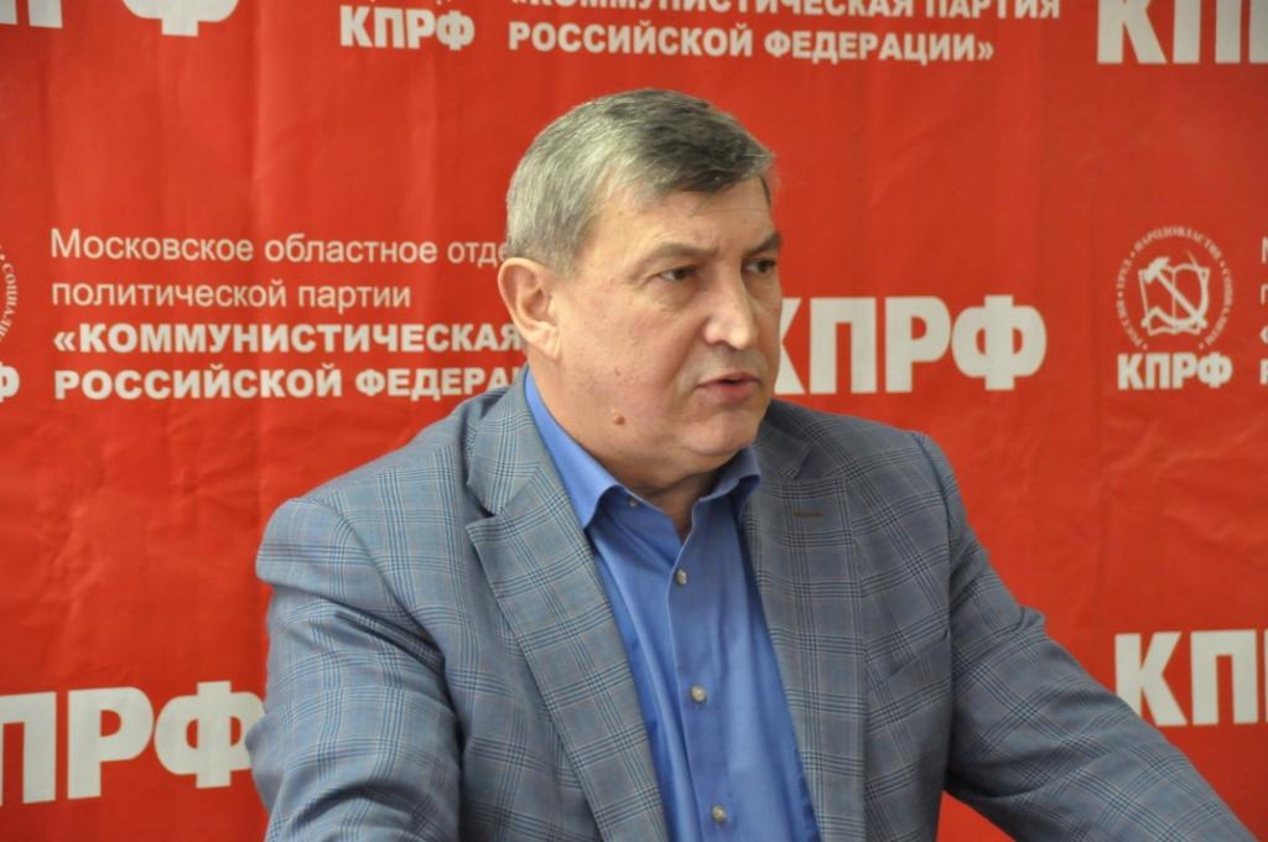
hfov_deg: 18.2
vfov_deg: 12.1
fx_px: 3957
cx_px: 634
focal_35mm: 112
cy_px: 421
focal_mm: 75
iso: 3200
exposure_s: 1/100
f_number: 5
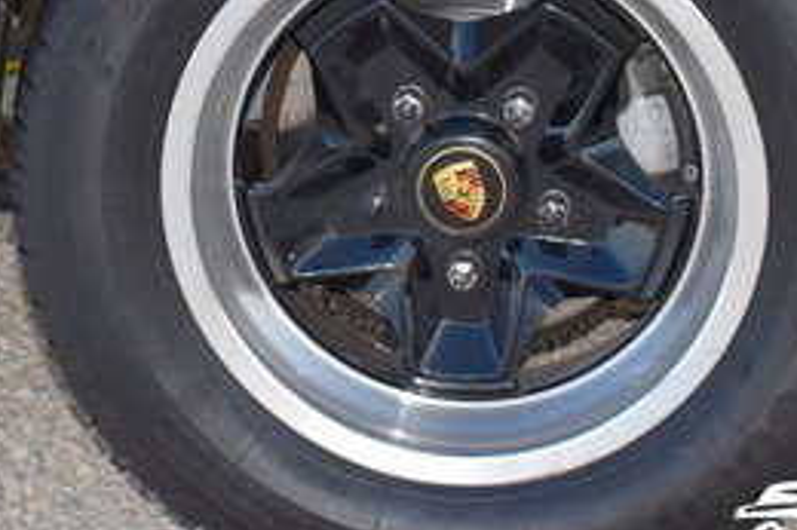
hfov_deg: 15.8
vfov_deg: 10.5
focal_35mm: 128
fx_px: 2842
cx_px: 124
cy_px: -101
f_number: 5
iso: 200
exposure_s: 1/200
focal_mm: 29
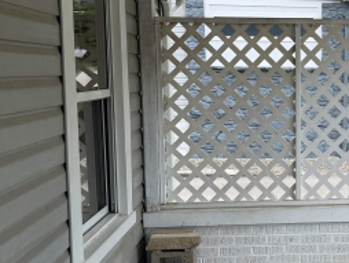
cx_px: 340
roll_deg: +0.1
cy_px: 145
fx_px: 636
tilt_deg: -5.5
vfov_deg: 23.3
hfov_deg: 28.9
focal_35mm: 63
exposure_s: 1/2110
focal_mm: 6.76
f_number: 1.78
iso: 80
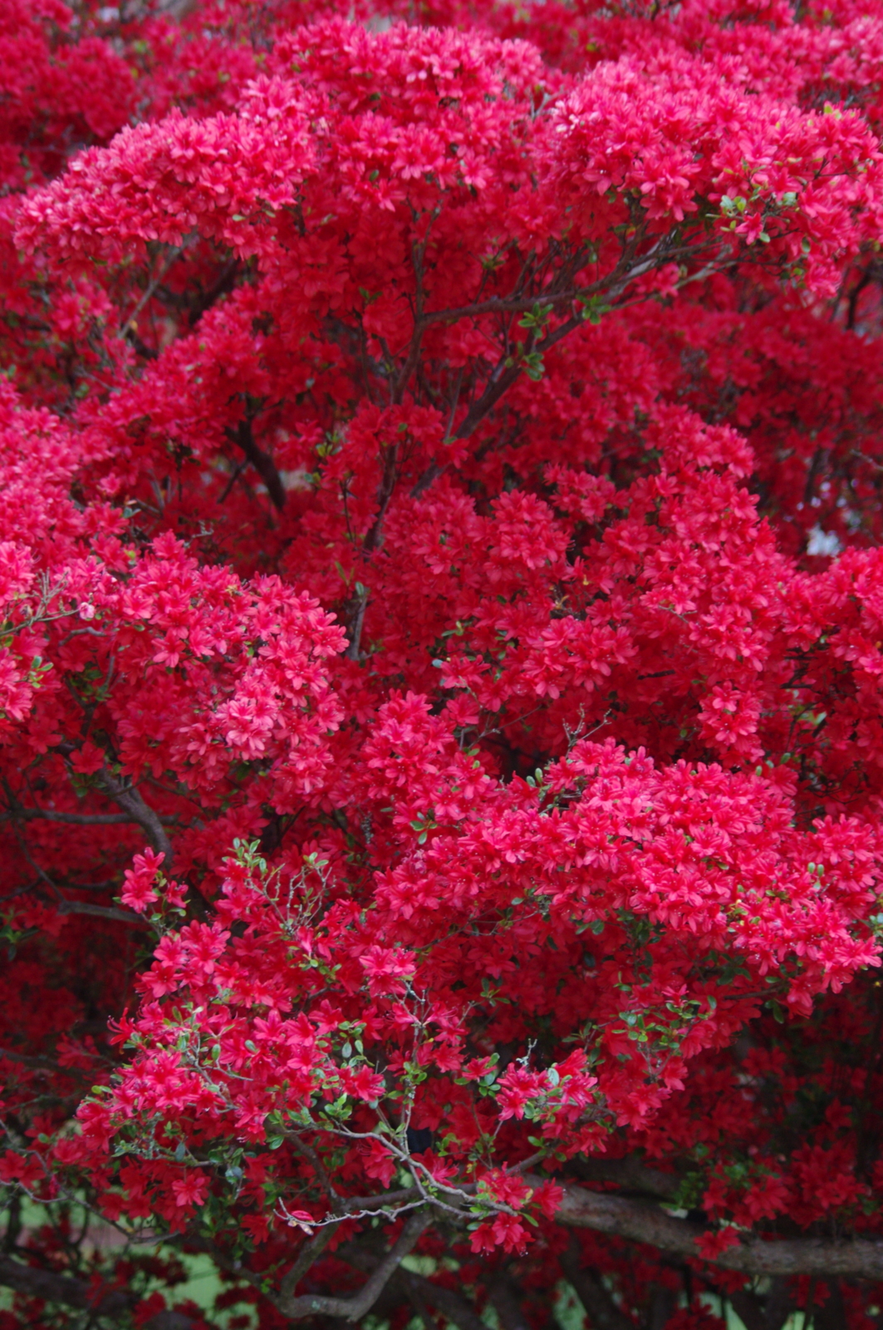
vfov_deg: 24.8
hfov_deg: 16.6
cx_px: 442
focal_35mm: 82
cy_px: 665
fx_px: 3024
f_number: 4
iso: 800
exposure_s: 1/100
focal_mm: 55
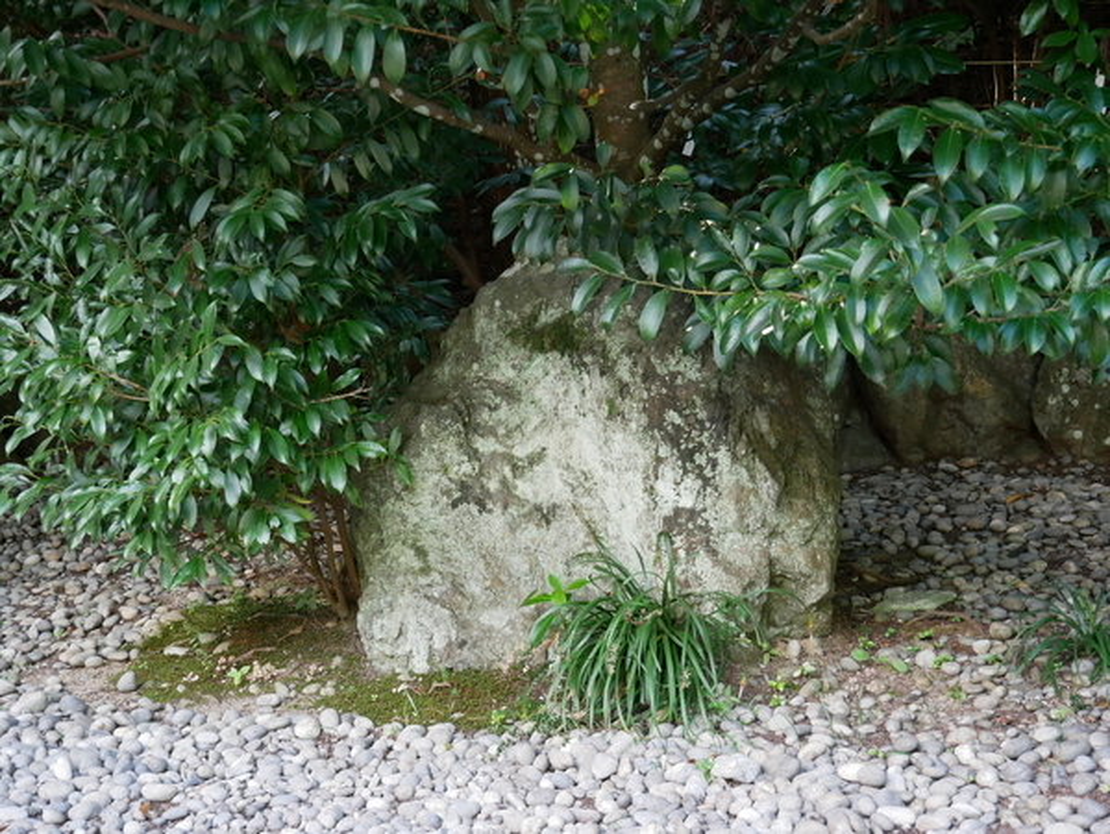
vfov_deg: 27.1
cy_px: 417
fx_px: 1733
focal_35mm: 54
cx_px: 555
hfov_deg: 35.5
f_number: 4.6
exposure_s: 1/60
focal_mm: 27
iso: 800
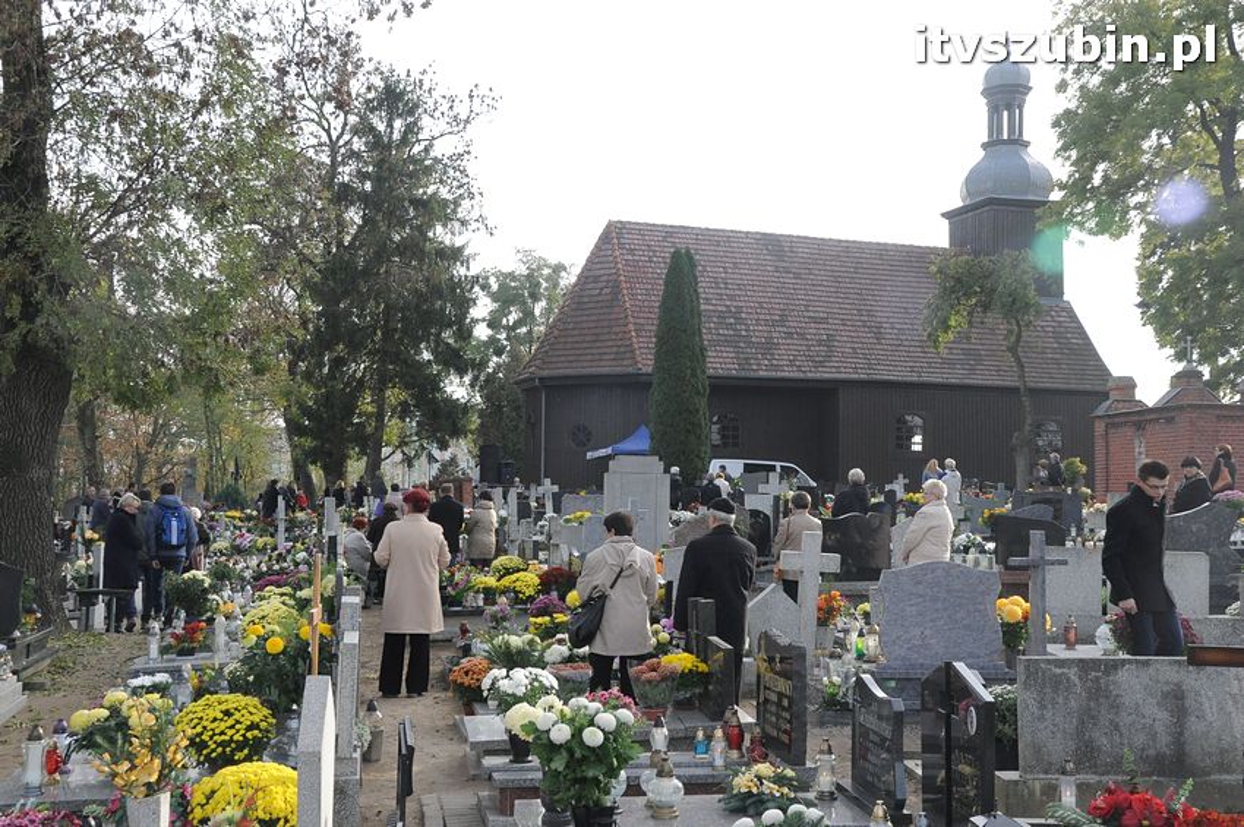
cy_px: 414
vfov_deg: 31.8
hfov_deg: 46.4
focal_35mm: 42
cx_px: 622
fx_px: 1450
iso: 800
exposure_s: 1/400
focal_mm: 28
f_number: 10
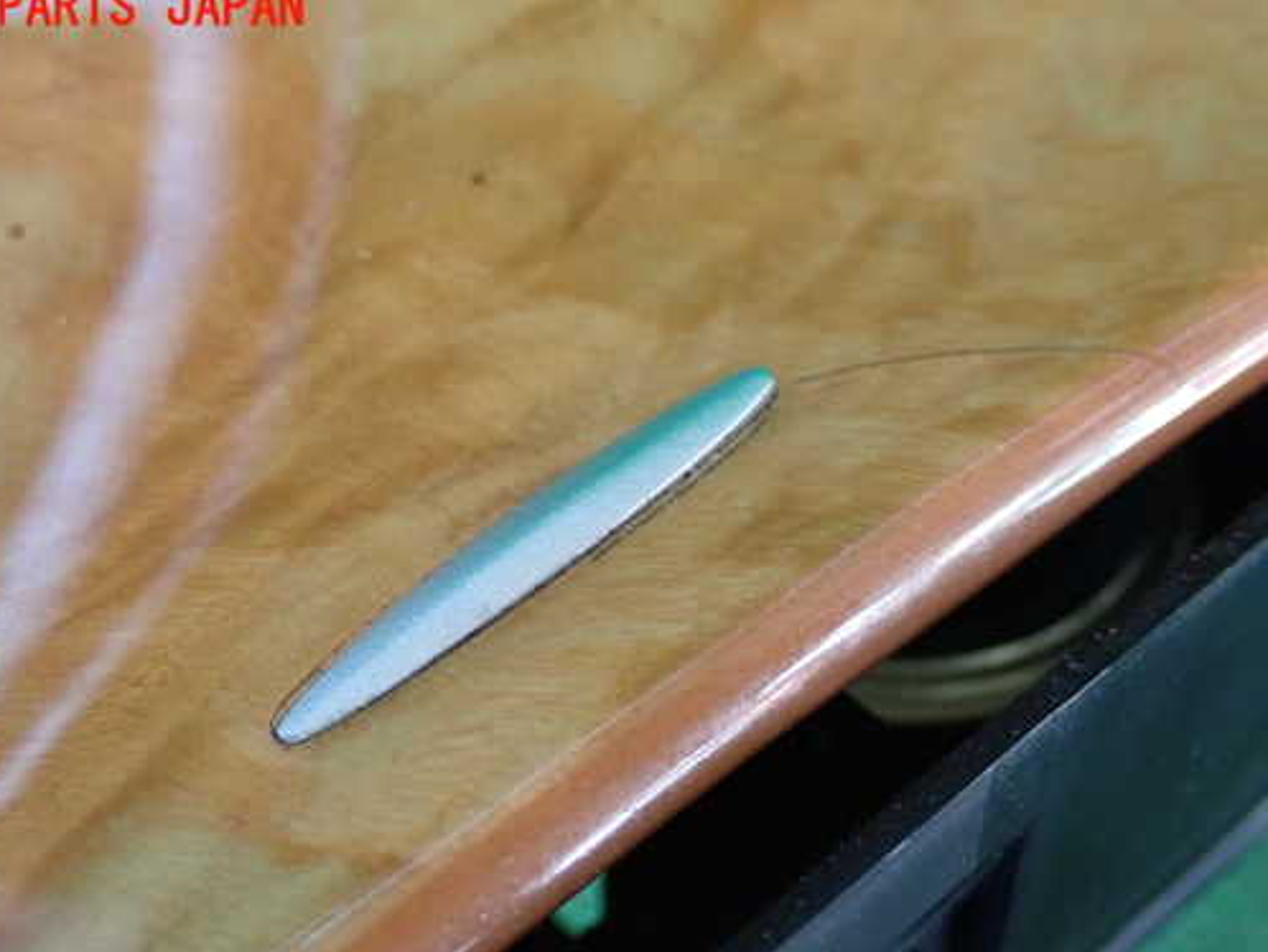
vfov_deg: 22.6
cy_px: 550
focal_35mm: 65
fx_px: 2382
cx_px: 606
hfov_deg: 29.8
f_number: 3.3
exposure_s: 1/100
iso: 1000
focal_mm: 9.65
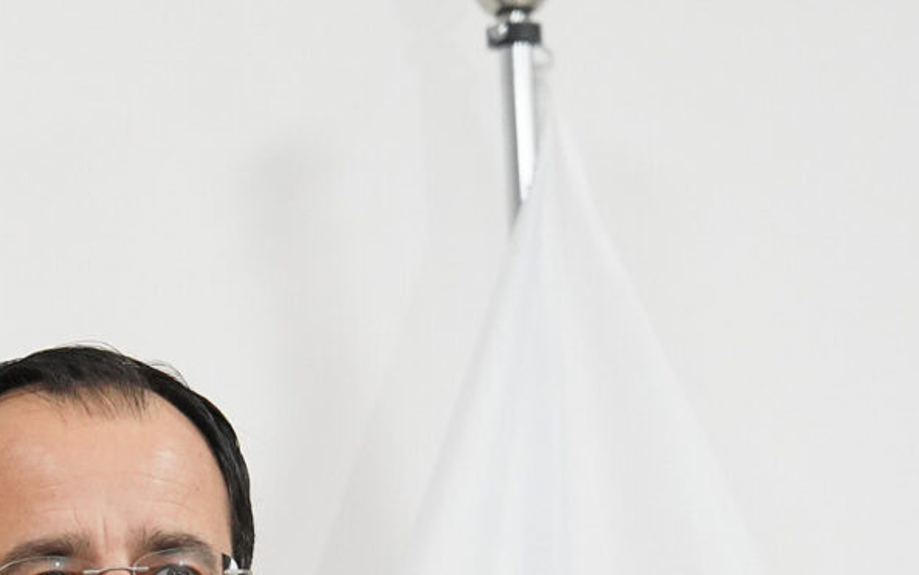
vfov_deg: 5.3
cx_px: -666
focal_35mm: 242
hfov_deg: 8.4
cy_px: 1135
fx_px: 6063
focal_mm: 55
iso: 3200
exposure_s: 1/250
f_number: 4
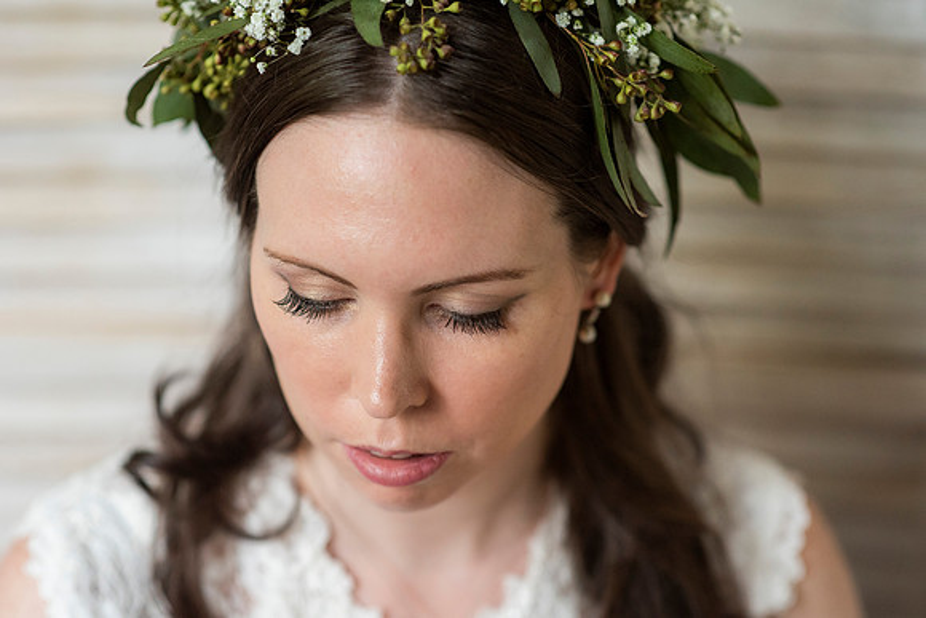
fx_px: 2187
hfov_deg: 23.9
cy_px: 309
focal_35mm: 85
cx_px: 463
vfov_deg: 16.1
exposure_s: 1/1000
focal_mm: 85
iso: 1600
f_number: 2.5
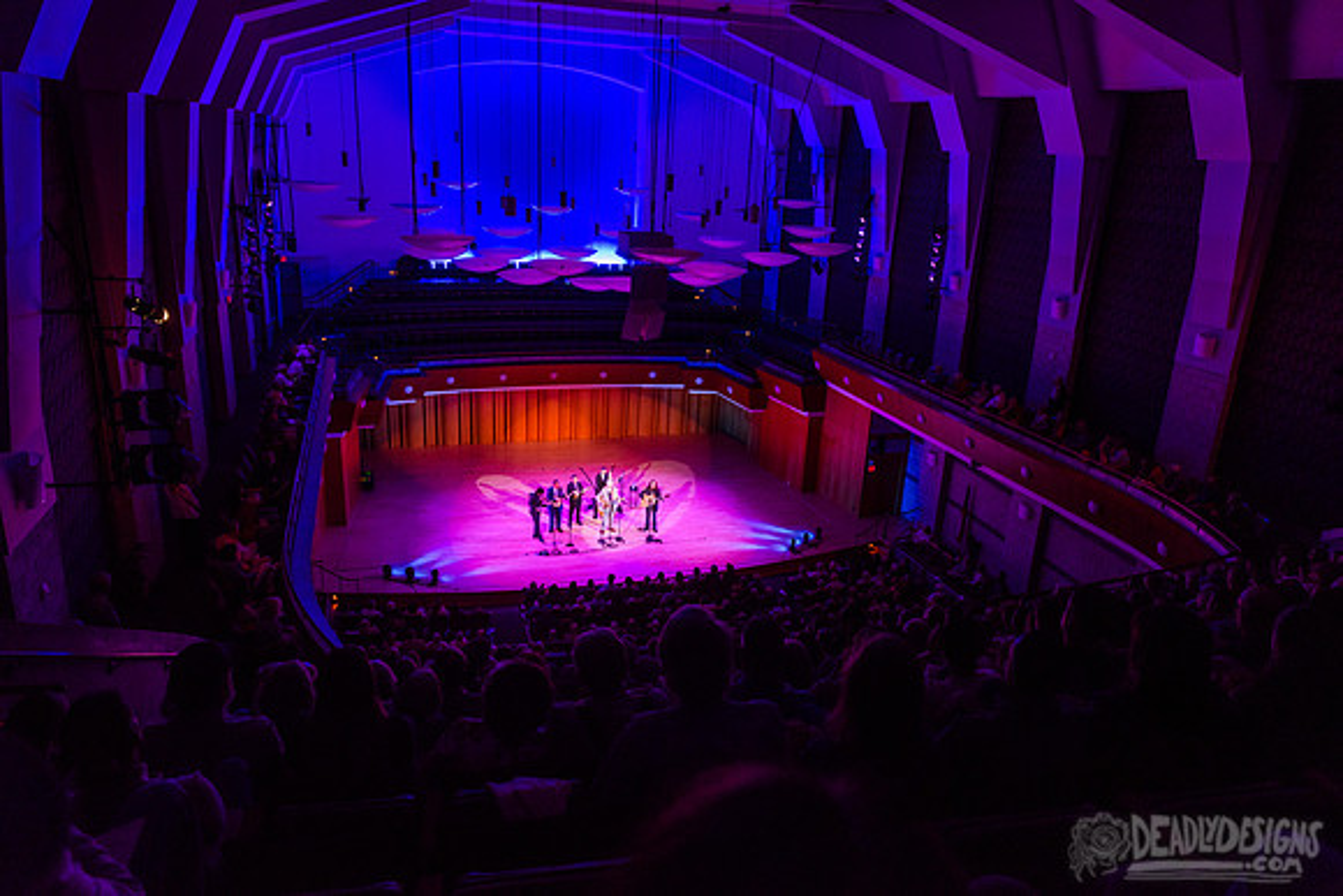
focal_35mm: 24
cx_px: 672
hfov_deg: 73.7
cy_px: 448
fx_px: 896
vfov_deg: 53.2
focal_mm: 24
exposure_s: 1/100
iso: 2500
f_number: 5
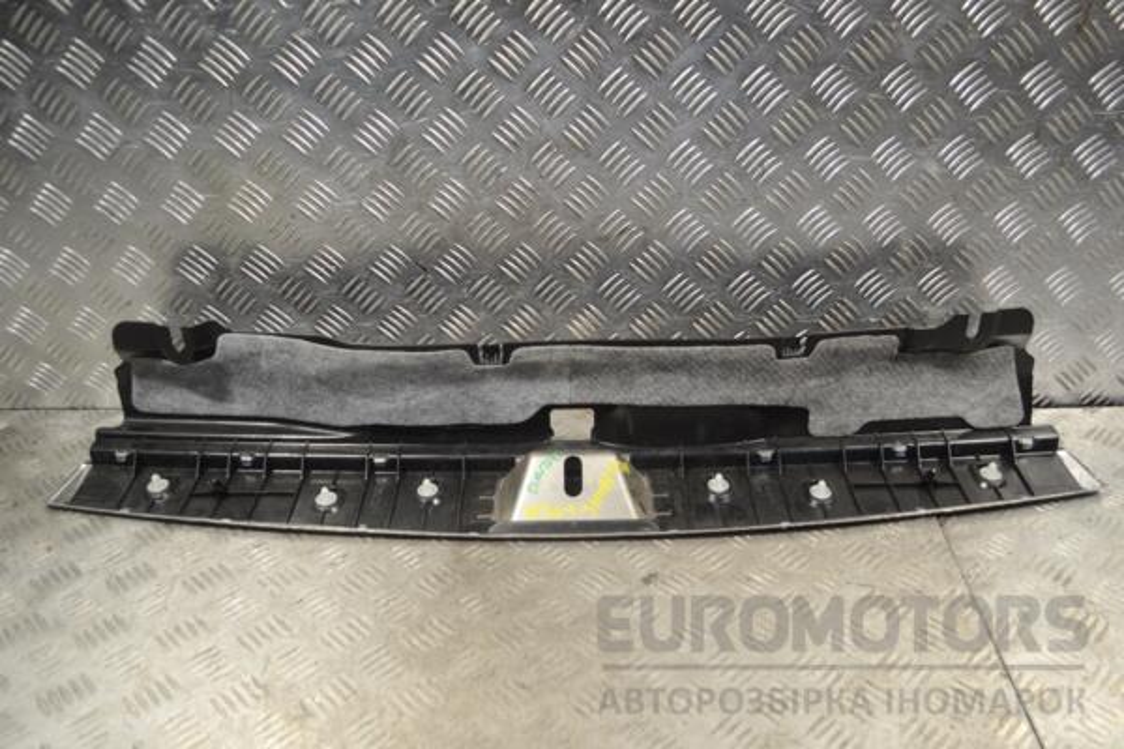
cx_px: 562
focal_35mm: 33
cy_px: 374
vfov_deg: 40.0
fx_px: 1030
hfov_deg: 57.2
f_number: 3.8
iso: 110
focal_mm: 22
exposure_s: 1/30
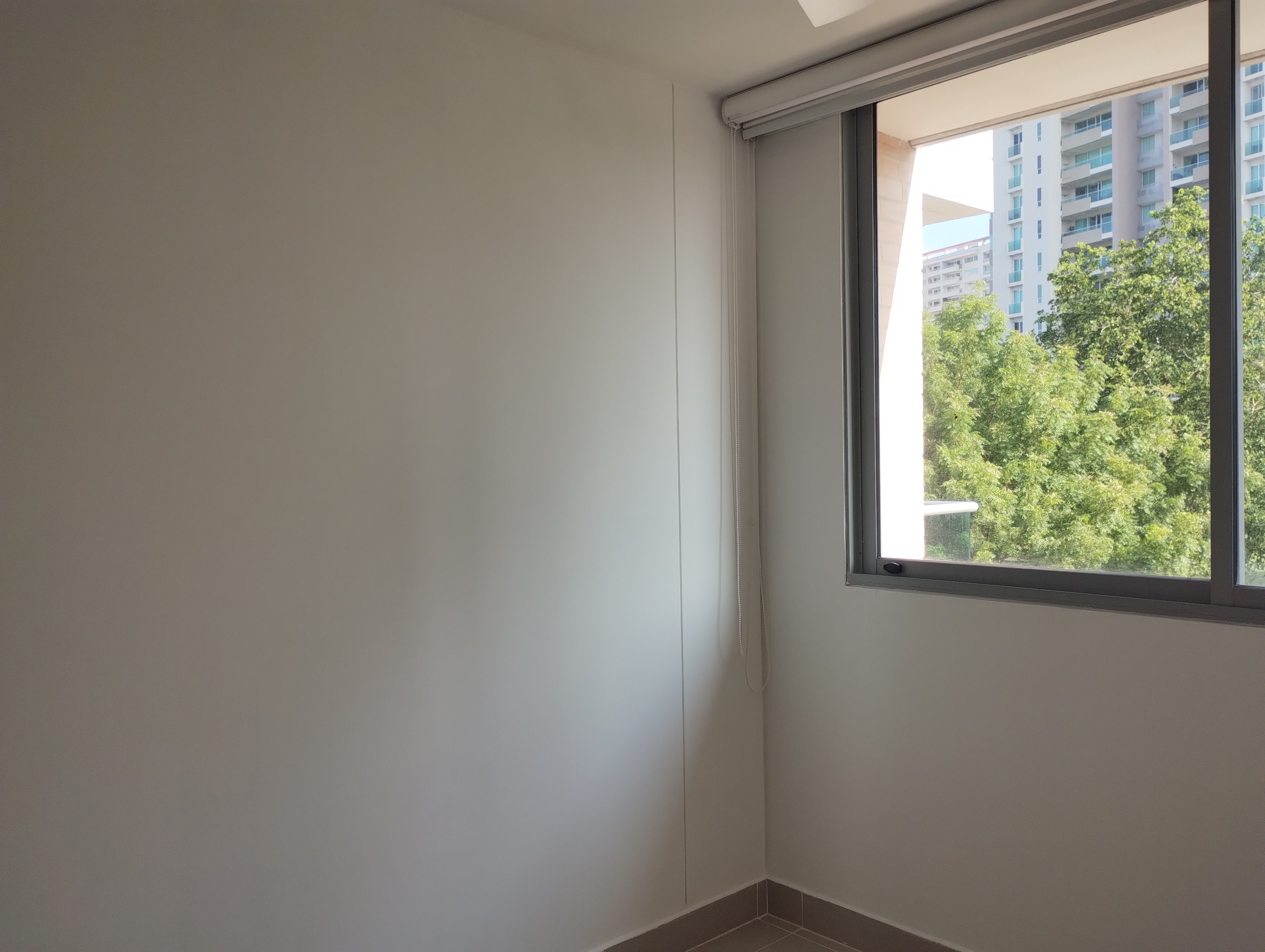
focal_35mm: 28
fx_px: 1025
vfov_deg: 49.9
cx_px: 632
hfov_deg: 63.4
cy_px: 476
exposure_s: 1/185
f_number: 1.8
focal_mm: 4.27
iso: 100
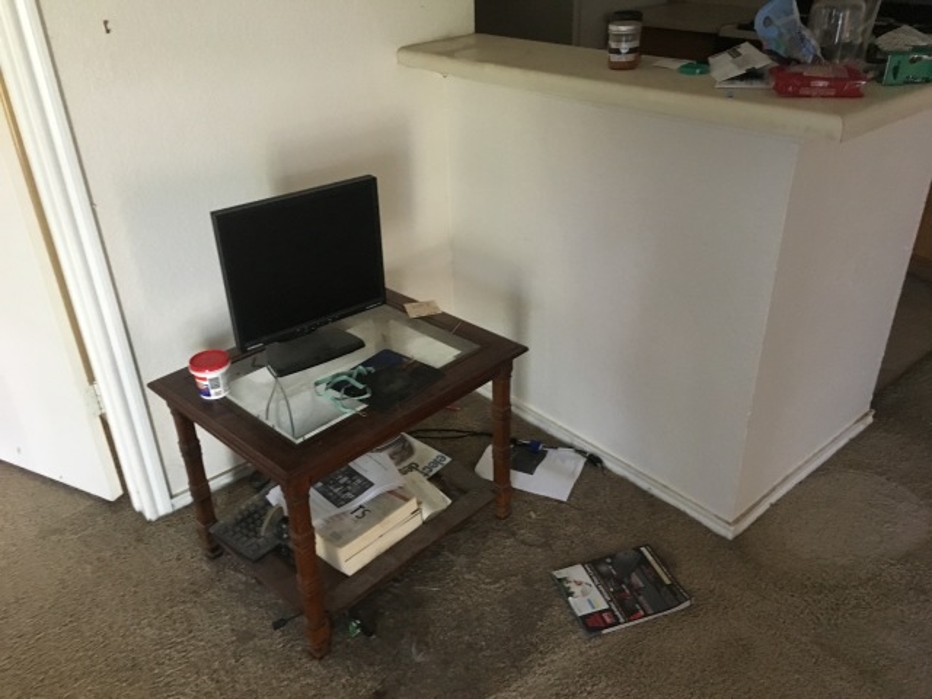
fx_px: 781
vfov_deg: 48.2
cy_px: 350
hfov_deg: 61.7
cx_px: 466
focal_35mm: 29
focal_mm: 4.15
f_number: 2.2
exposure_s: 1/15
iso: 250
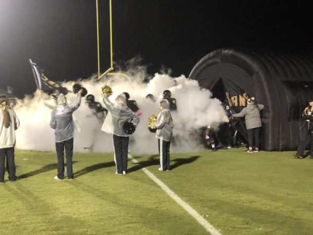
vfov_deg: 25.7
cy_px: 118
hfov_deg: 33.8
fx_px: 515
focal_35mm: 57
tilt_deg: -1.6
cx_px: 156
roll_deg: +0.3
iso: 250
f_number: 2.8
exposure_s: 1/60
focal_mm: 6.6
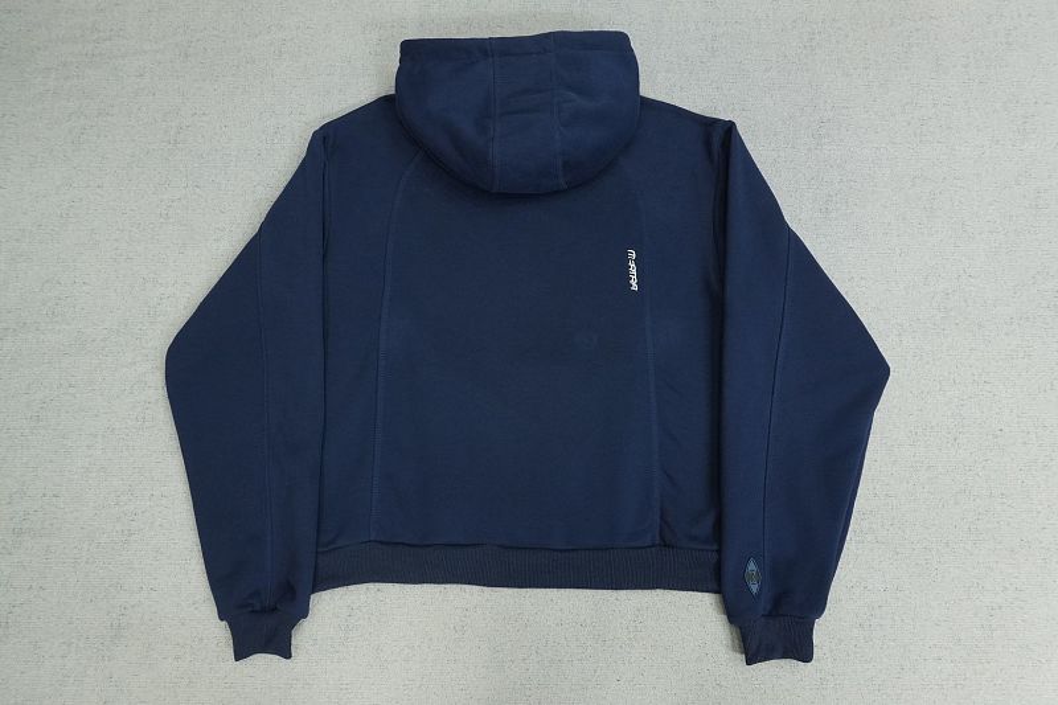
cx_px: 529
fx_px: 705
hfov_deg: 73.8
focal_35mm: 24
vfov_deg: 53.1
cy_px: 352
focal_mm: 16
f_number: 8
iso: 1000
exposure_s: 1/160
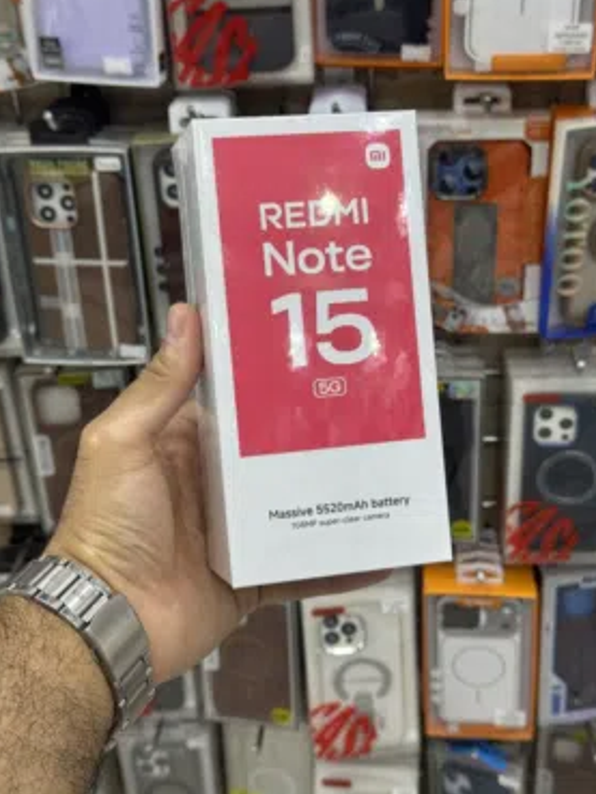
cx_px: 295
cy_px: 372
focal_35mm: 52
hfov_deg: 28.0
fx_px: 1193
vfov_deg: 36.8
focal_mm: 6.76
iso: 64
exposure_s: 1/792
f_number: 1.78
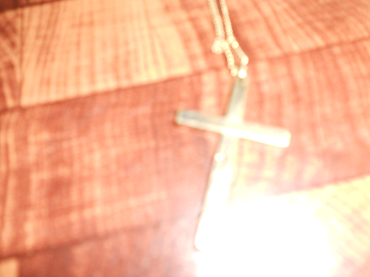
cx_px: 185
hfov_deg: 56.8
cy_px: 138
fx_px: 342
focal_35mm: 32
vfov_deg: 44.2
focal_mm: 5.8
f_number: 3.5
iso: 80
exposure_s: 1/25
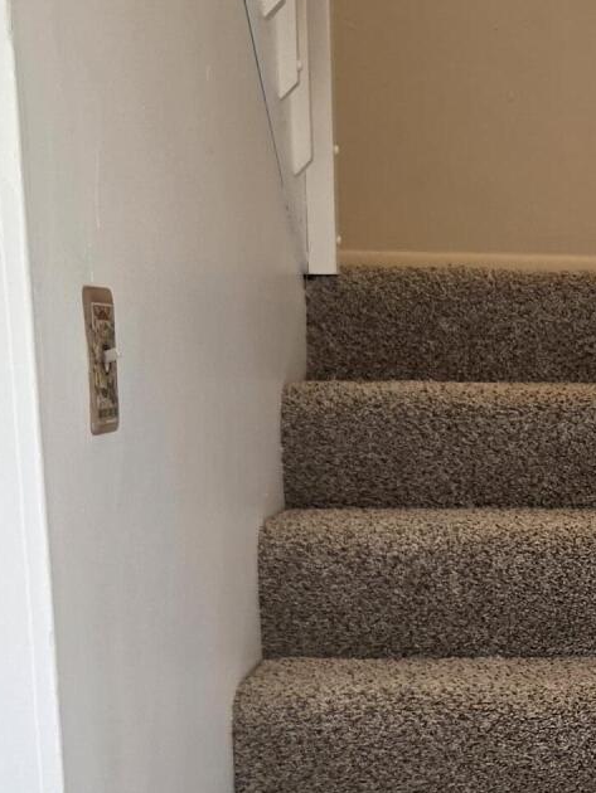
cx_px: 687
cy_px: 675
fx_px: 1675
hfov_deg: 19.2
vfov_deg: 26.0
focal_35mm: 73
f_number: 1.8
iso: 160
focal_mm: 5.4
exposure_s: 1/120
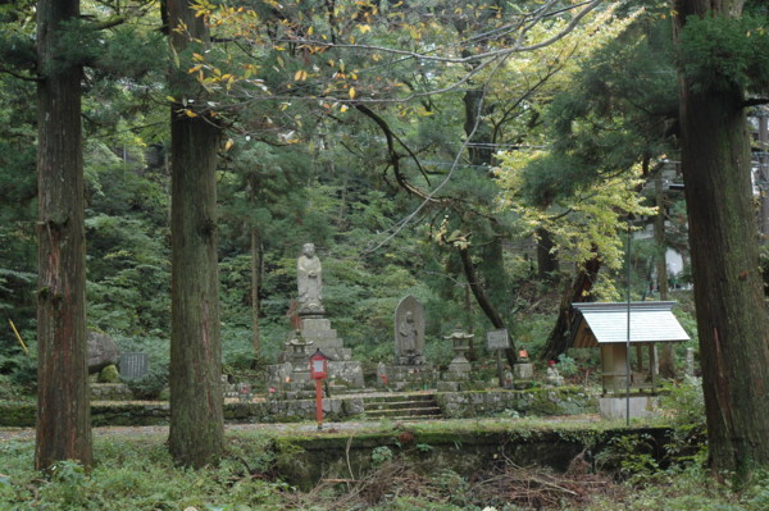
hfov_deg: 38.9
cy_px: 256
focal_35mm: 51
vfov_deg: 26.4
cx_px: 384
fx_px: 1088
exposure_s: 1/60
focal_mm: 34
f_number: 4.2
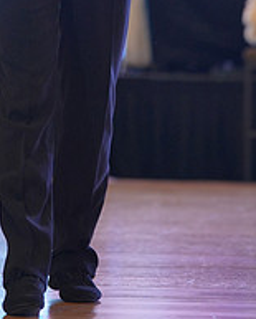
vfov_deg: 6.0
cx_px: 80
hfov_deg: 4.9
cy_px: -94
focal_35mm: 318
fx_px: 3005
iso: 1000
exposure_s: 1/400
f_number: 2.8
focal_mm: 113
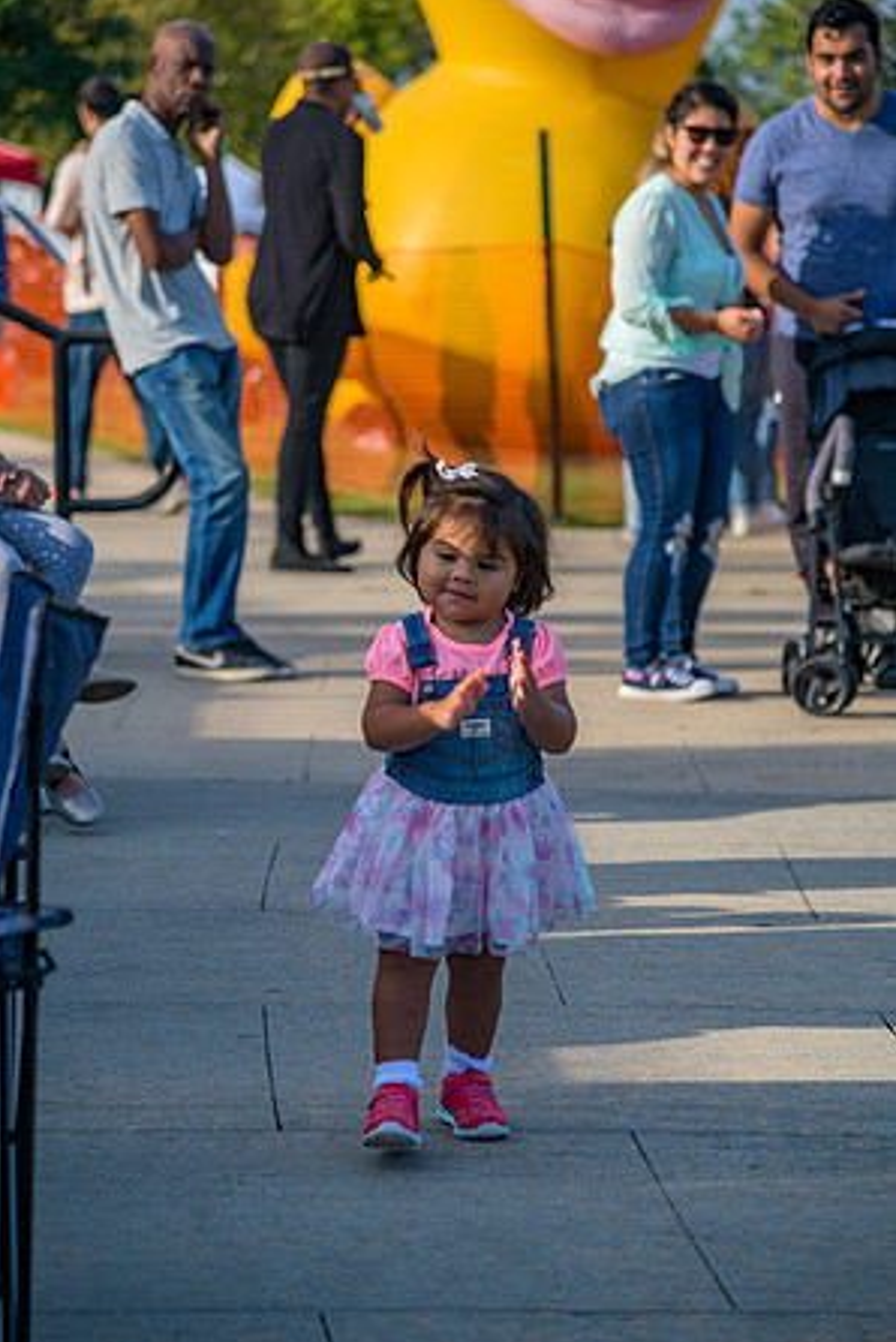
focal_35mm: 121
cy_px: 671
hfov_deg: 11.3
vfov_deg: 16.9
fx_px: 4510
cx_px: 448
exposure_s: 1/200
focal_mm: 120
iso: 90
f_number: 4
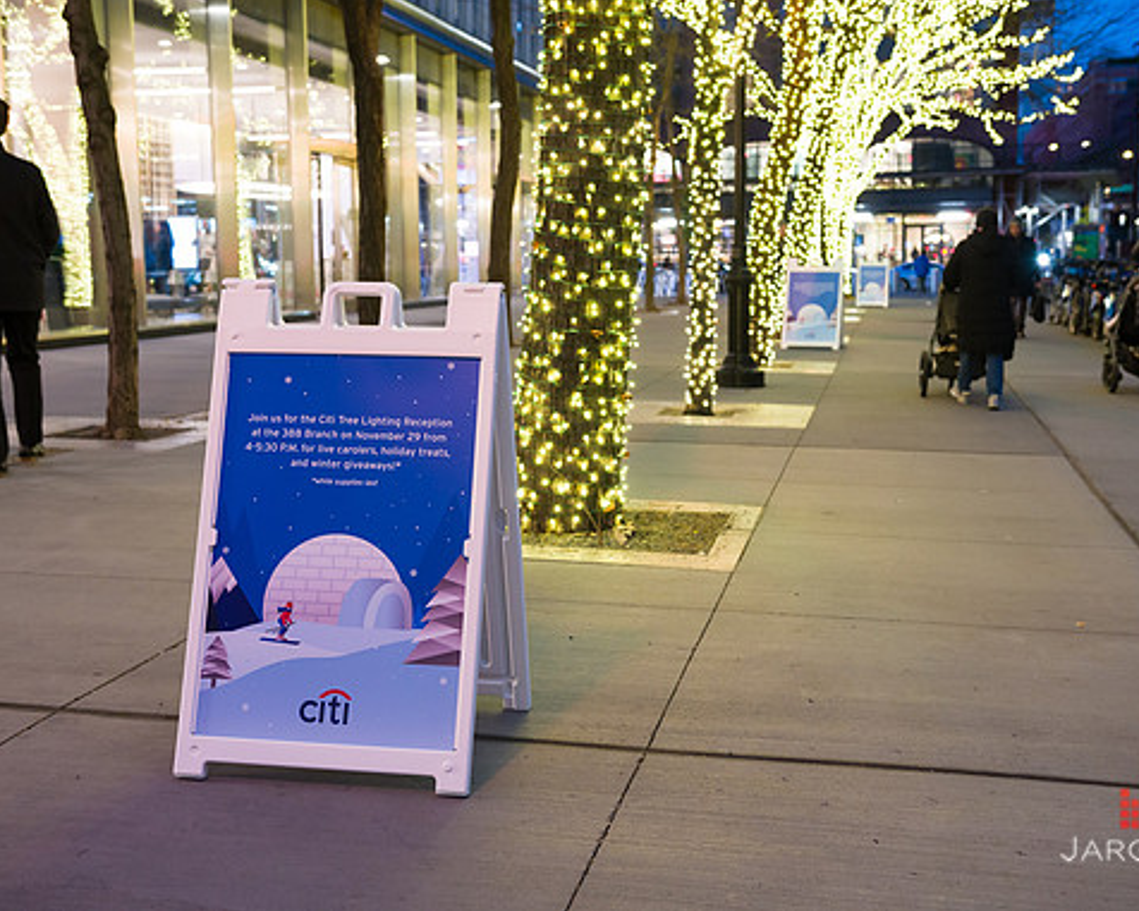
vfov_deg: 31.5
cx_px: 596
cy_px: 452
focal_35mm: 48
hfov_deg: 38.8
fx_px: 1618
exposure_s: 1/50
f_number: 5
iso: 1600
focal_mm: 42
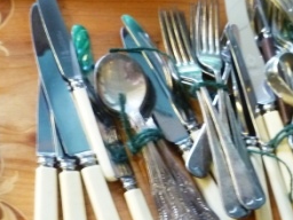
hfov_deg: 38.8
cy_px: 112
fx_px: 415
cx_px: 174
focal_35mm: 49
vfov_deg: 29.7
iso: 400
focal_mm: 5
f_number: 2.8
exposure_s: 1/20
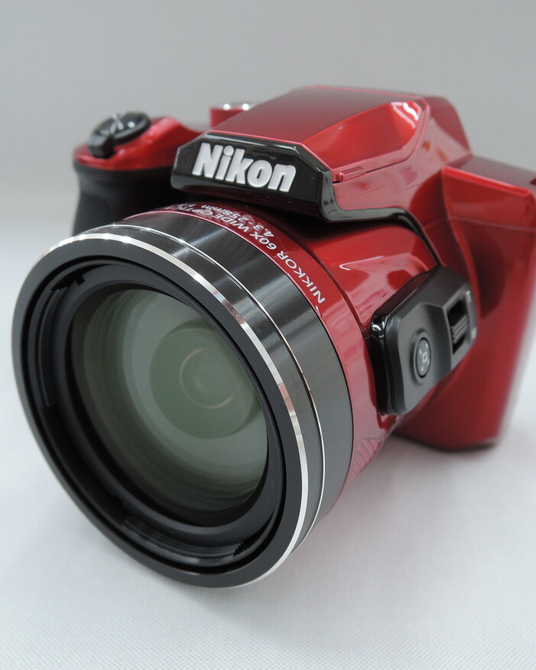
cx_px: 263
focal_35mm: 32
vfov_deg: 55.6
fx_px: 634
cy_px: 337
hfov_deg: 45.8
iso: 90
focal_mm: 5.1
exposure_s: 1/30
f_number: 2.8
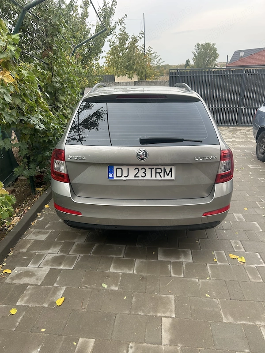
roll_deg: +3.5
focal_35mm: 26
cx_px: 132
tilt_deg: -21.5
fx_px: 265
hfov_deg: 53.1
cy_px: 176
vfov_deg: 67.3
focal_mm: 5.7
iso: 50
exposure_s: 1/383
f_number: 1.5
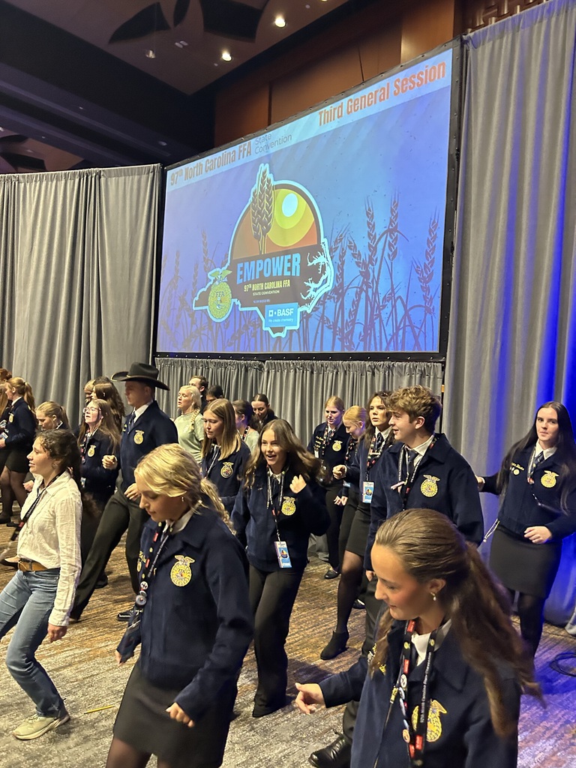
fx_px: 577
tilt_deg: -3.4
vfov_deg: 67.3
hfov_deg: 53.1
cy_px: 384
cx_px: 288
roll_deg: -2.6
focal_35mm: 26
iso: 500
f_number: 1.5
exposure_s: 1/44
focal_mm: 5.7
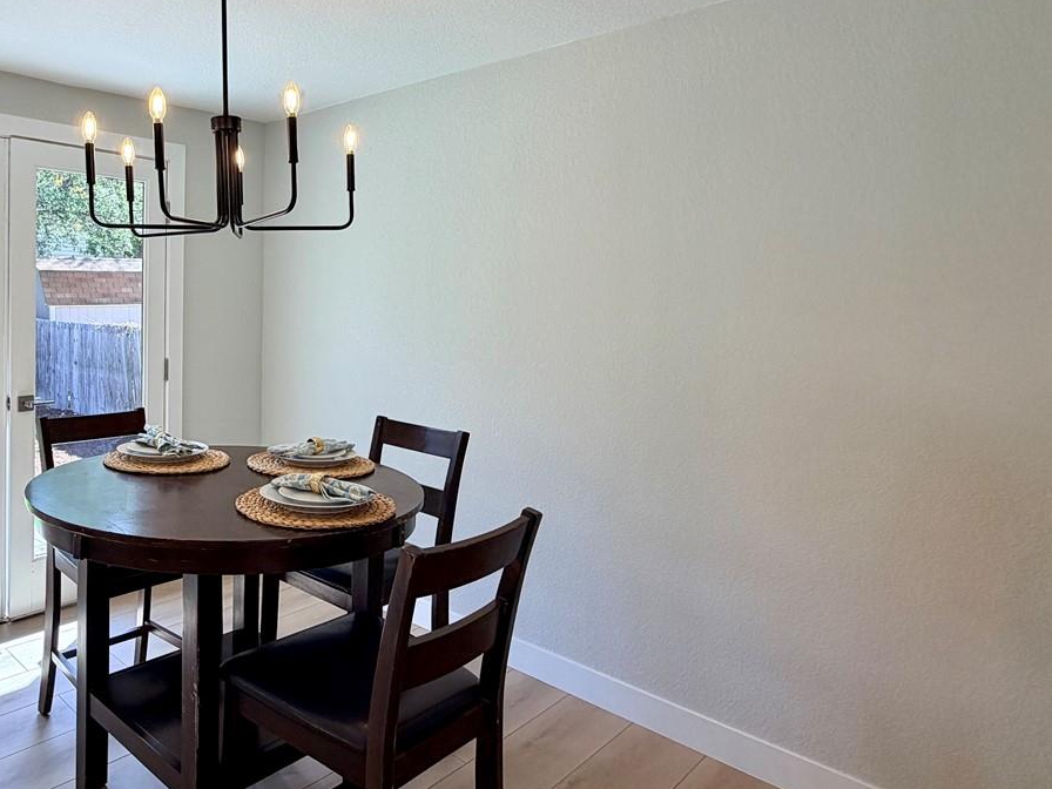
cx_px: 312
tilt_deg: -2.6
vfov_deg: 54.5
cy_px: 315
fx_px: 760
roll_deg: -0.8
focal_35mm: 25
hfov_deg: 66.6
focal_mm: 2.22
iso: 50
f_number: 2.2
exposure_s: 1/171
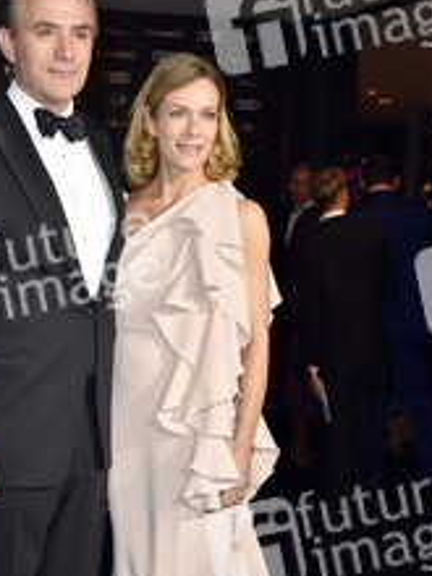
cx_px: 102
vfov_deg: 31.3
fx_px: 1015
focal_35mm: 61
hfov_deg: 23.7
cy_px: 406
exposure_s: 1/200
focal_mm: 35
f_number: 6.3
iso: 1250
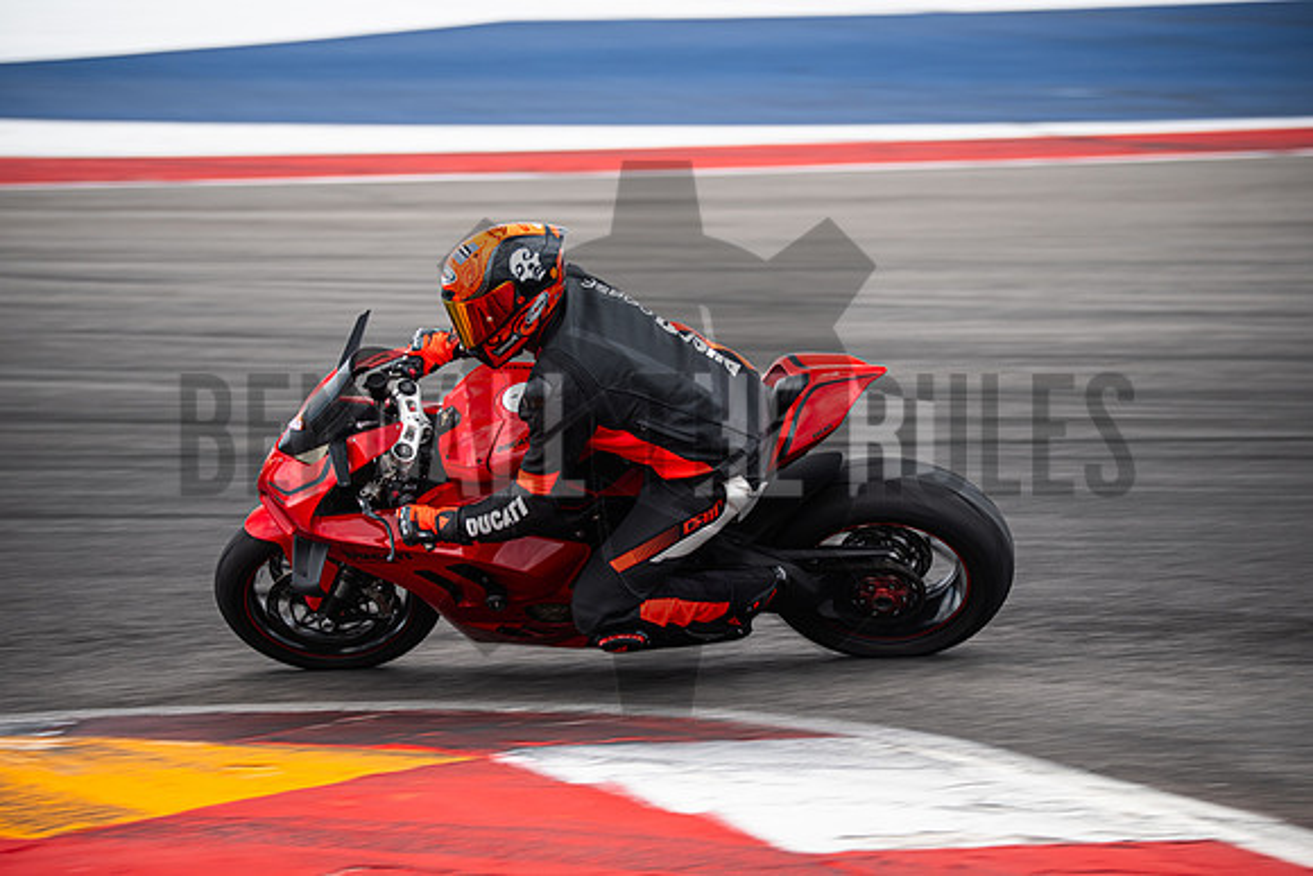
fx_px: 7661
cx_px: 656
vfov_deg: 6.5
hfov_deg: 9.8
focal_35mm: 210
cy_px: 438
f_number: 3.6
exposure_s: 1/250
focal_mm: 140
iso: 160
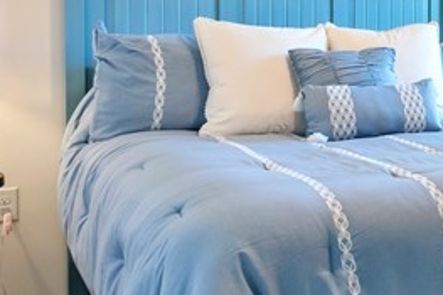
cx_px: 664
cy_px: 67
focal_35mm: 66
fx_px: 812
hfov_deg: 24.0
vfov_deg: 20.4
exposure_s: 1/1.25
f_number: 8
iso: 100
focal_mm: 16
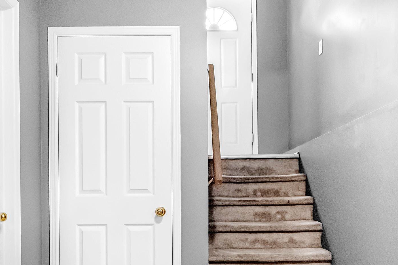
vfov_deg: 36.1
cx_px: 183
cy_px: 194
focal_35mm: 36
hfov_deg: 53.0
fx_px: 399
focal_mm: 11
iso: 12800
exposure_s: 1/15
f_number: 8
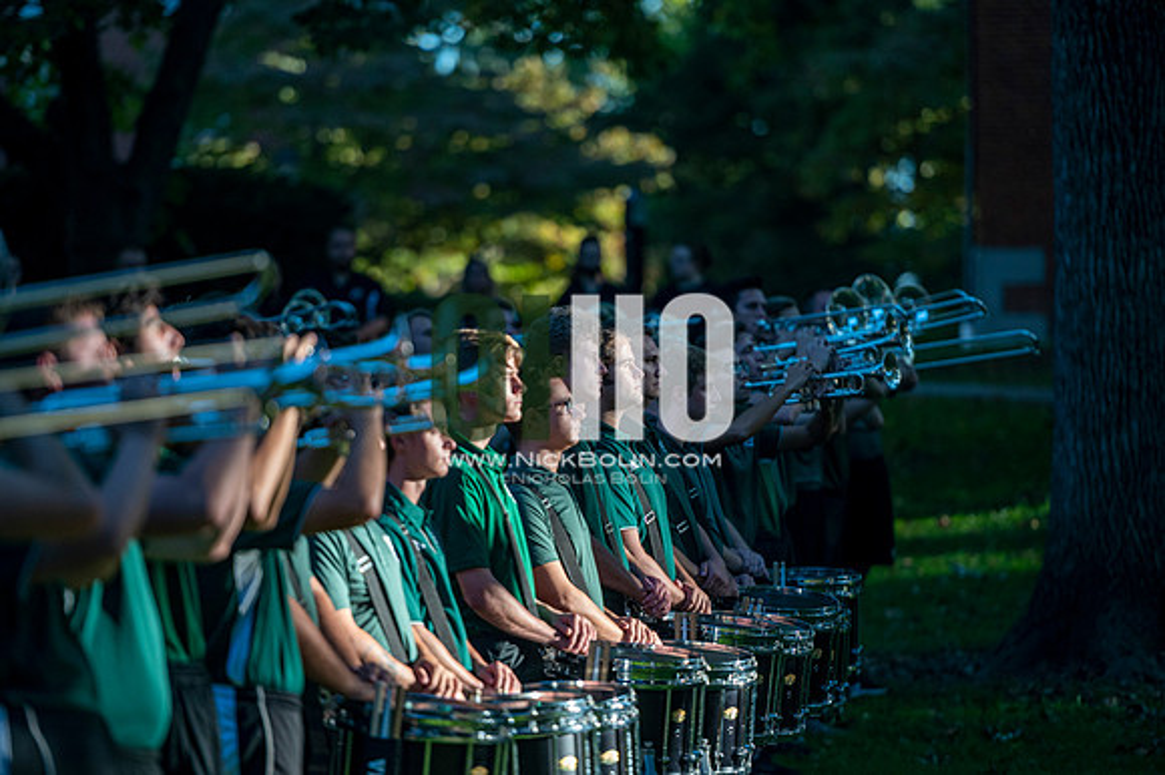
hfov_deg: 10.3
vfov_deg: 6.9
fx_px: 6468
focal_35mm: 200
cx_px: 582
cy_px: 388
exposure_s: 1/2500
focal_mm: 200
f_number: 2.8
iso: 800
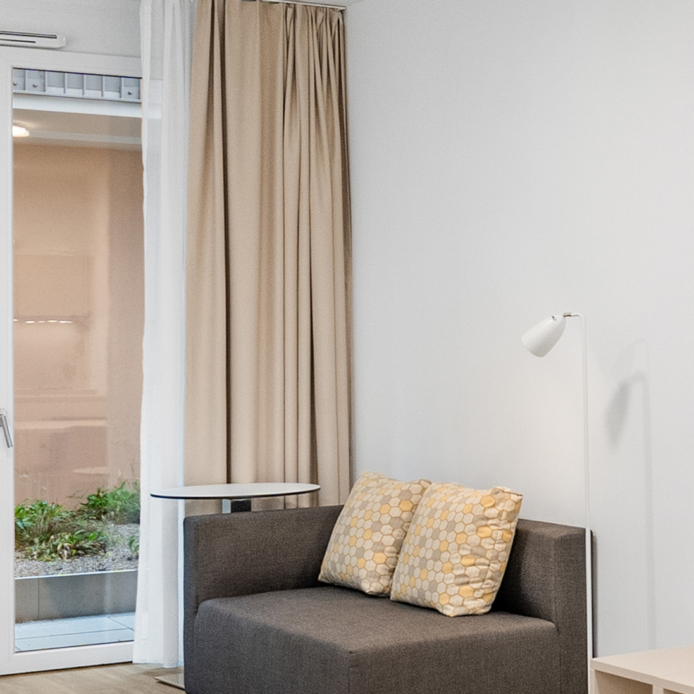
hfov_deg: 19.3
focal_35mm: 76
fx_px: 1724
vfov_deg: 22.7
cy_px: 294
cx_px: 1094
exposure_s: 1/10
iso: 500
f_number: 9
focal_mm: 14
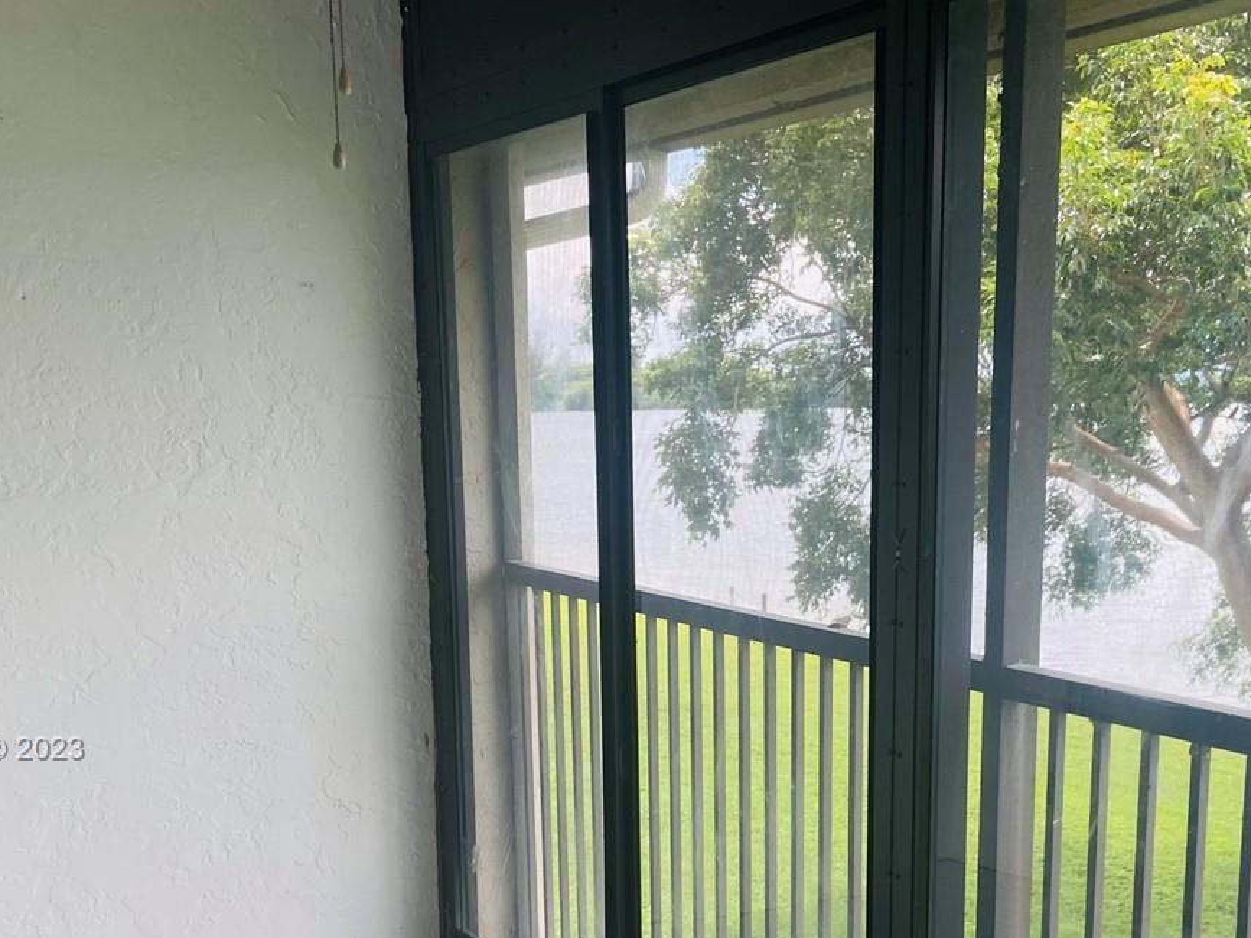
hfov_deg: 39.4
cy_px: 750
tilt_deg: -13.8
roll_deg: -1.0
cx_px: 776
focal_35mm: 48
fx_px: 1734
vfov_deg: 29.6
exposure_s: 1/156
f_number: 1.8
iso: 32
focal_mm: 4.25
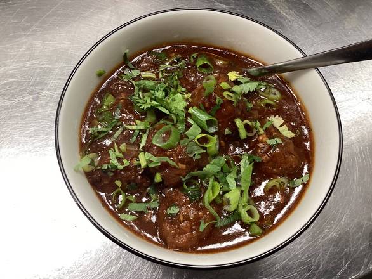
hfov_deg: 58.3
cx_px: 186
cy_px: 140
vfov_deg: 45.5
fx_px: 333
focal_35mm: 31
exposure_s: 1/60
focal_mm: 3.3
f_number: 2.4
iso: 125
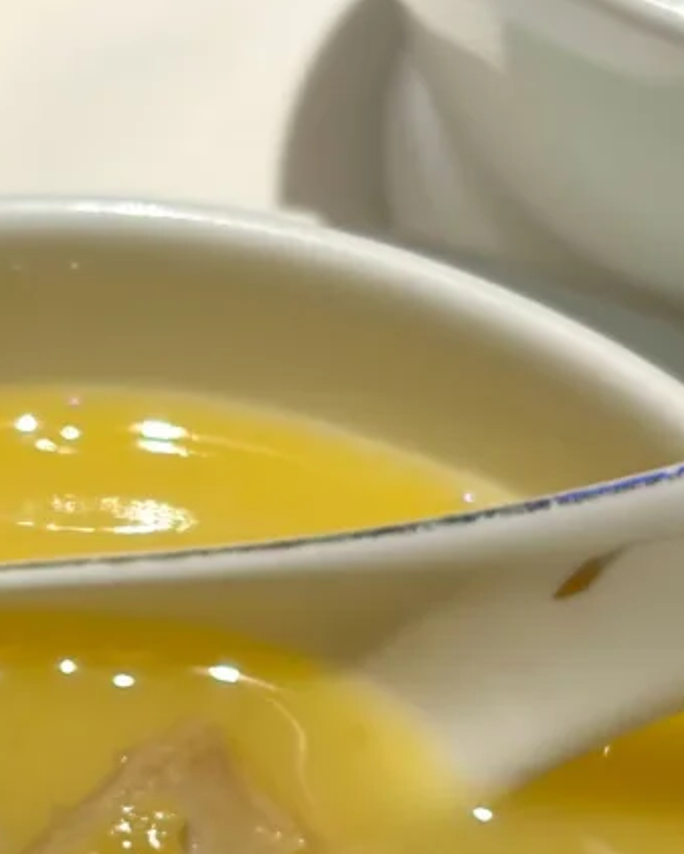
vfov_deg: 11.0
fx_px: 4375
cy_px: 915
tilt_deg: -58.5
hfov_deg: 8.9
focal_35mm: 173
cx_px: 63
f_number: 1.6
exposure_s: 1/100
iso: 50
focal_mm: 5.96
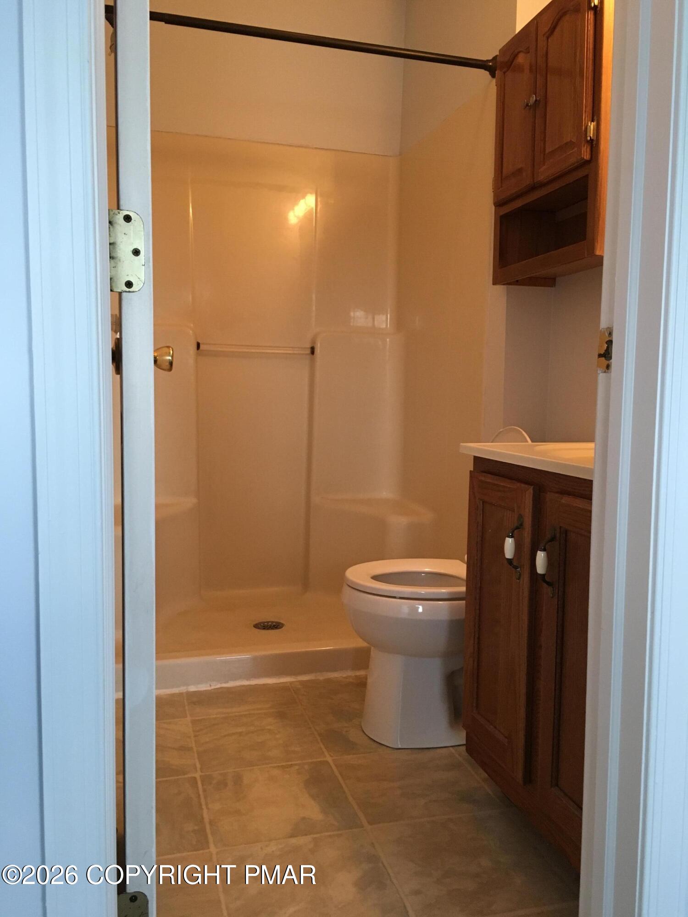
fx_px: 769
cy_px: 458
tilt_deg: -5.6
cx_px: 344
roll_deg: -0.4
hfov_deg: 48.2
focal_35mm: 29
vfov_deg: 61.7
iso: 160
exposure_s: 1/33
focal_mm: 4.15
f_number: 2.2
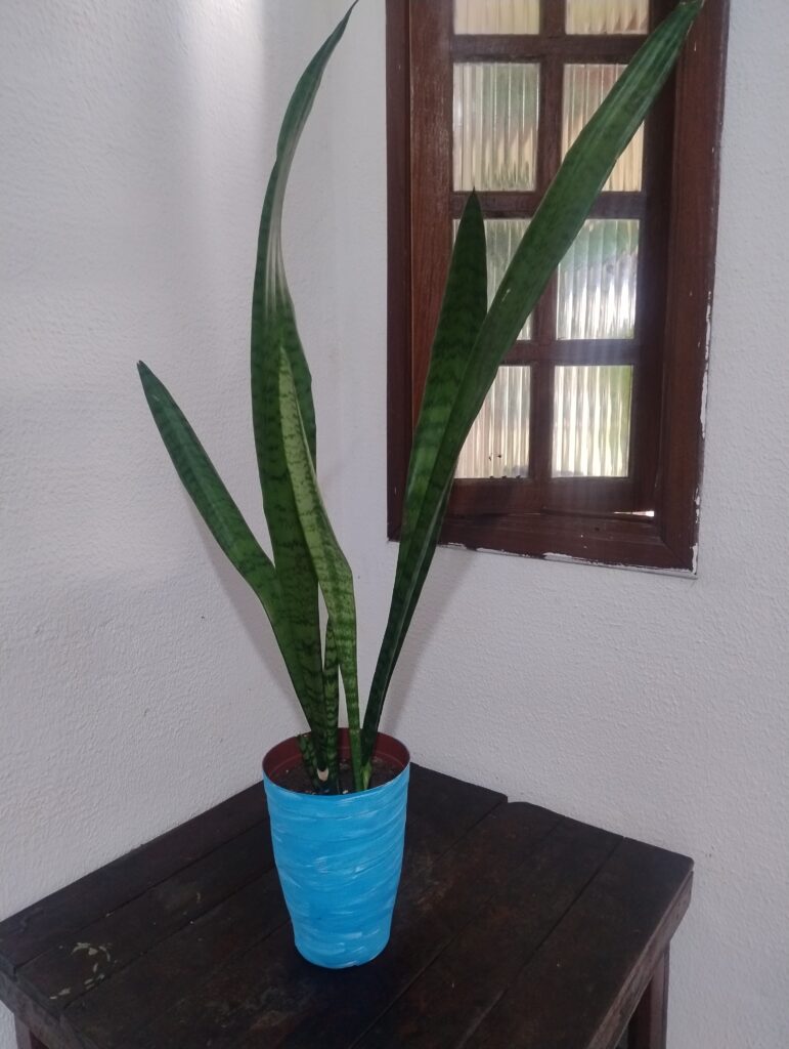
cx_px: 394
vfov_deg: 71.5
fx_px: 728
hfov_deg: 56.9
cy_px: 524
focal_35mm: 24
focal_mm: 5.56
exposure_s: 1/30
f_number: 1.8
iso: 988
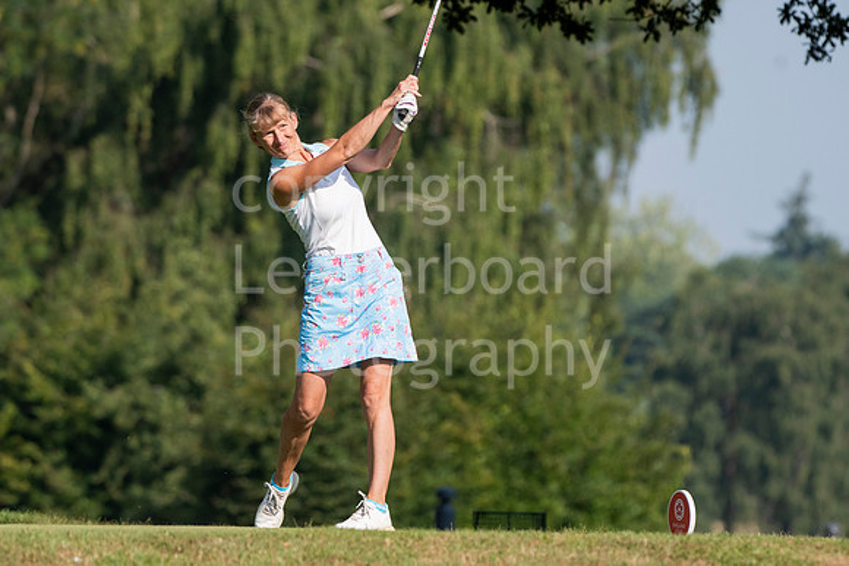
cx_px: 424
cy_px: 283
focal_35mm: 435
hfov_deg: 4.7
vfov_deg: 3.2
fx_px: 10261
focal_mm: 290
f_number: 5.6
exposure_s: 1/2500
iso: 400
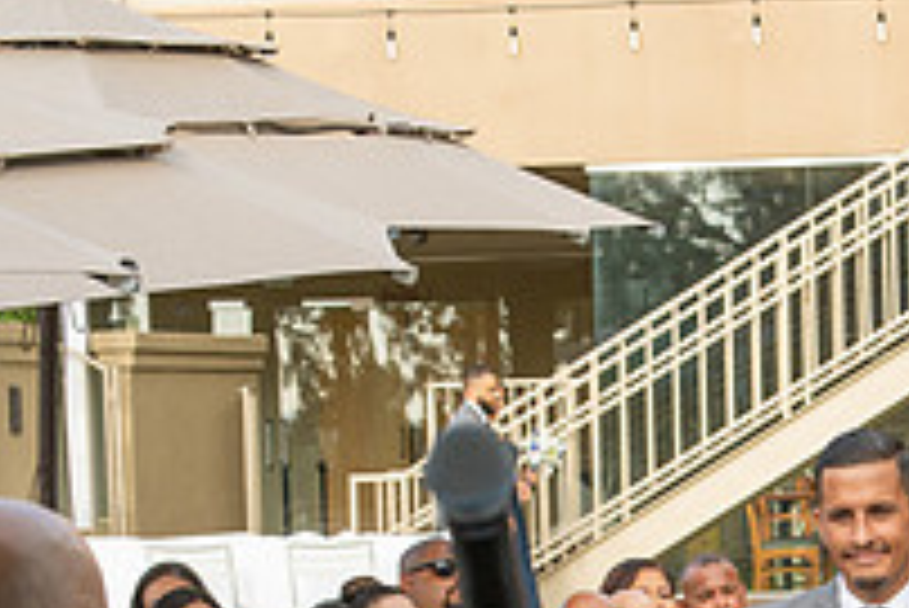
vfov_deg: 6.8
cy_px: 858
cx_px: 1012
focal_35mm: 201
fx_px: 5079
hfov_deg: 10.1
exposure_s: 1/400
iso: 400
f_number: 6.3
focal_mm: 70
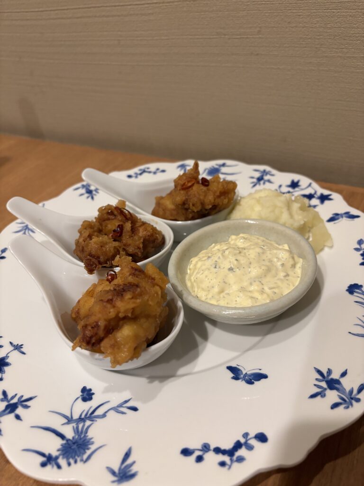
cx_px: 182
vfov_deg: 67.3
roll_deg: +8.0
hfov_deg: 53.1
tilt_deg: -38.1
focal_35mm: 26
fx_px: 365
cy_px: 243
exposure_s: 1/60
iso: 250
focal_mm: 5.96
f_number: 1.6
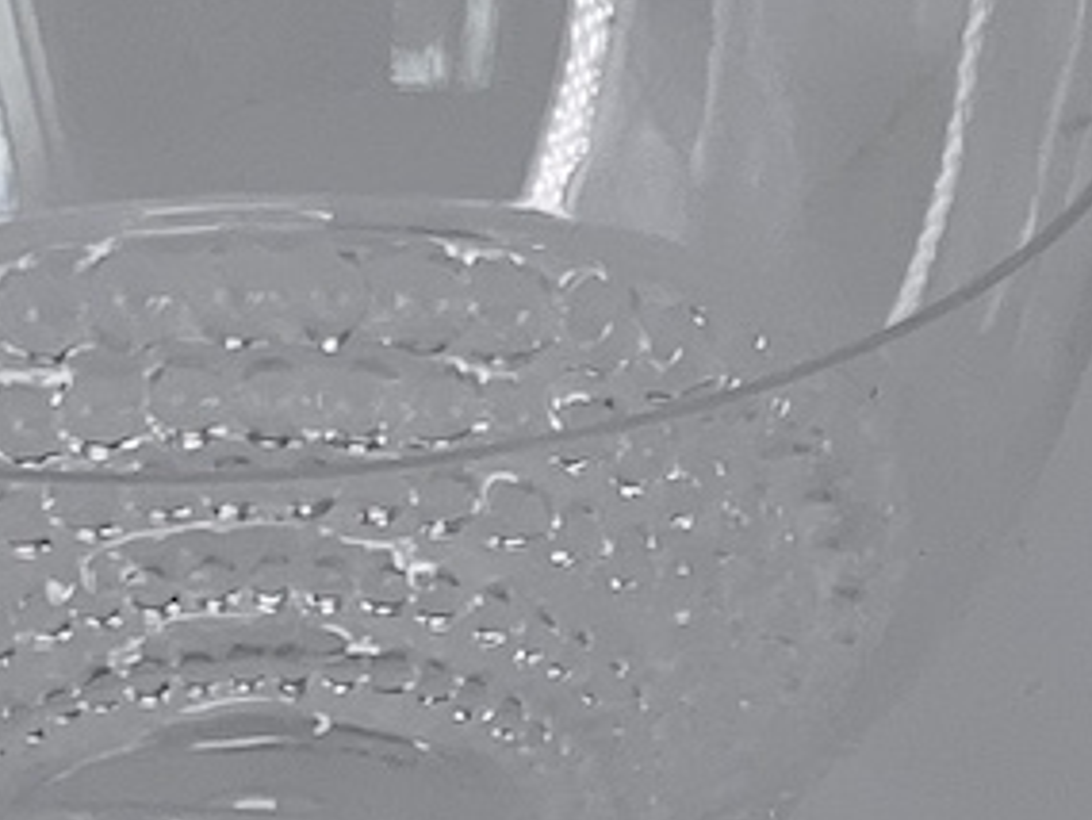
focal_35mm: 350
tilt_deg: -30.5
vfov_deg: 4.2
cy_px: 1387
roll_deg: -0.2
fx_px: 11046
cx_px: 1379
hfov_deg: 5.6
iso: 25
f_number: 2
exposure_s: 1/695
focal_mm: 6
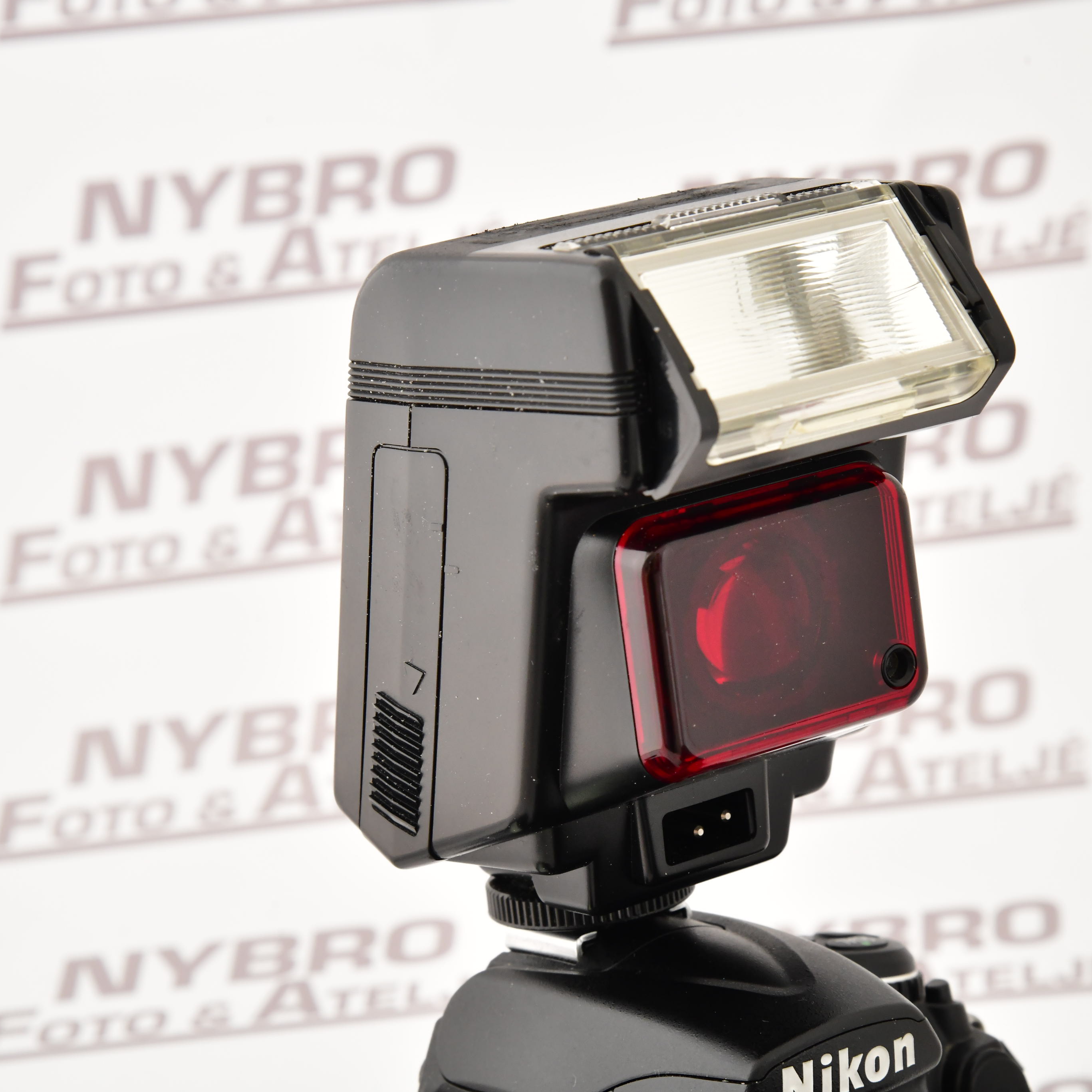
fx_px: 5496
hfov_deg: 11.3
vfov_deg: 11.3
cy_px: 544
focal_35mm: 154
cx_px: 687
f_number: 13
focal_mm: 120
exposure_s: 1/160
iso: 1600
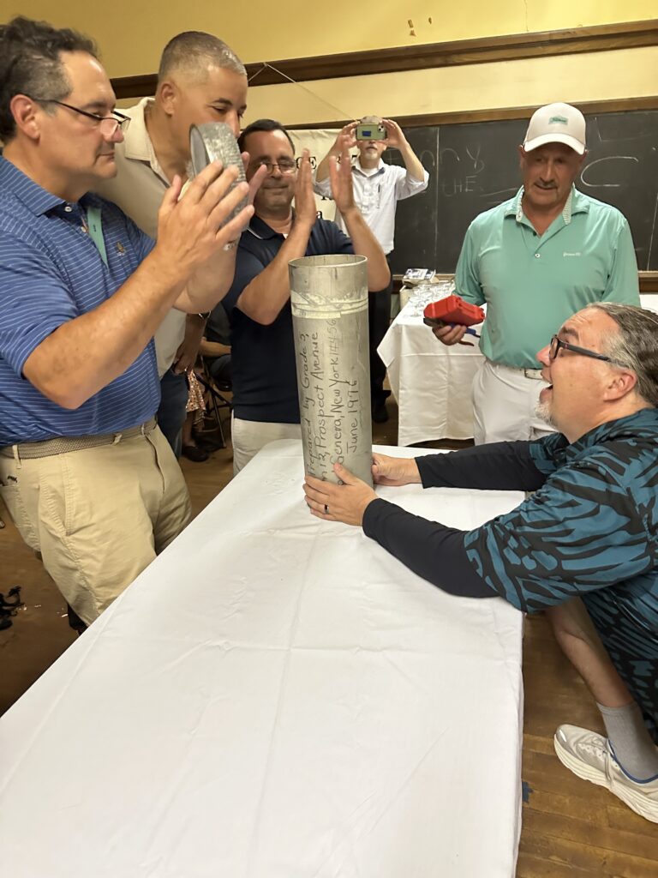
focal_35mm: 24
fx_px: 608
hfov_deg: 56.8
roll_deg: -1.2
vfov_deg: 71.6
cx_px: 329
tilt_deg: -18.8
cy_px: 439
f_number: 1.78
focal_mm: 6.86
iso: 640
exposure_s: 1/60
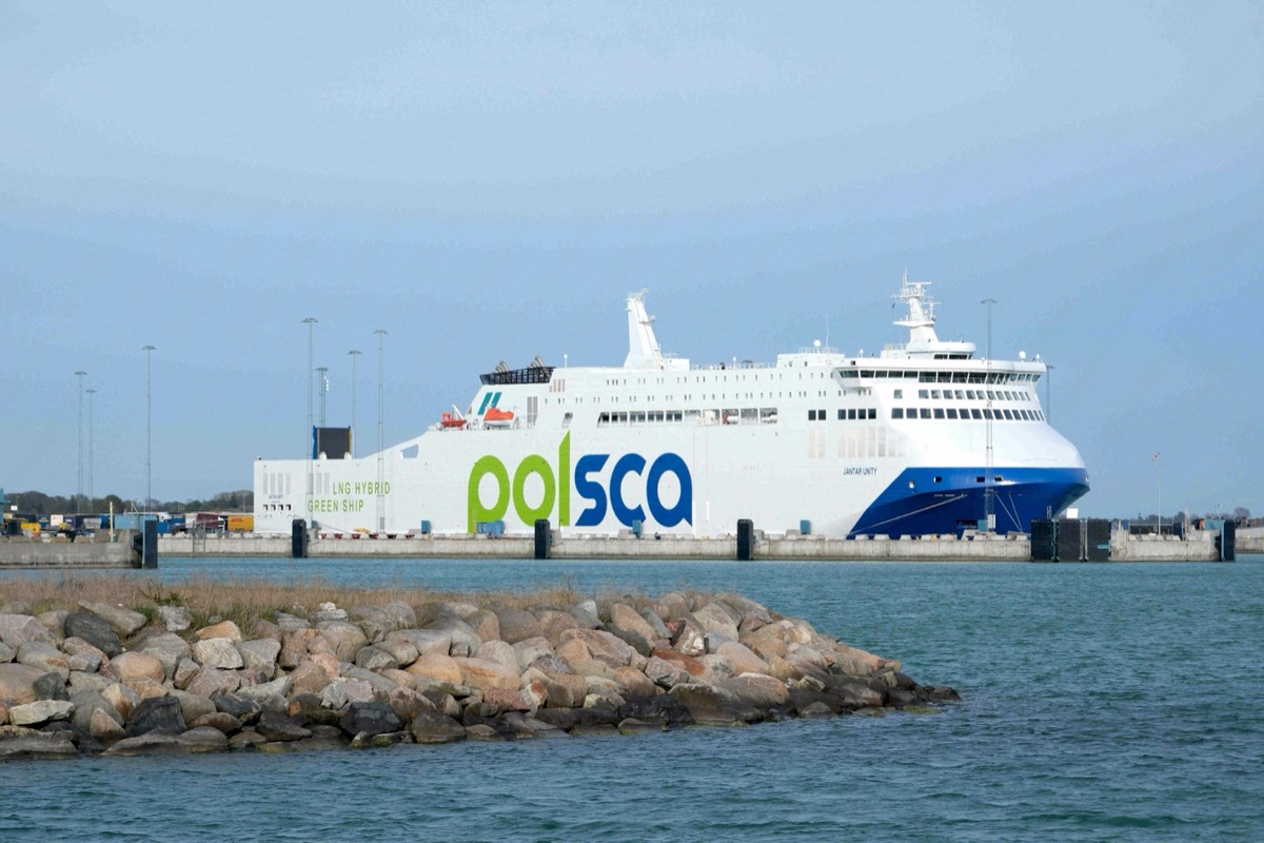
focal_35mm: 105
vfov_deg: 13.0
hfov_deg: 19.5
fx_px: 3686
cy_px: 422
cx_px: 632
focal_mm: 70
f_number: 4
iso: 125
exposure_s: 1/850
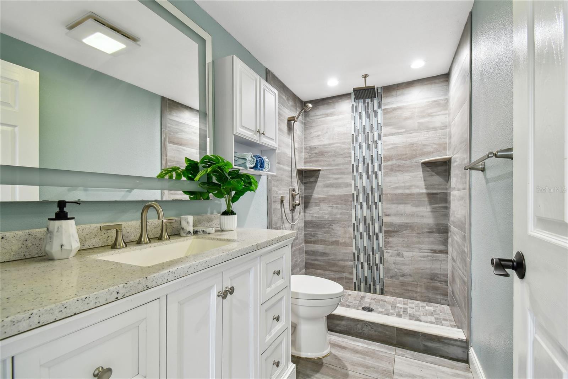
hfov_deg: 100.4
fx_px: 237
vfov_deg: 77.3
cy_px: 190
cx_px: 284
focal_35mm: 15
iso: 100
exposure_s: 1/1.67
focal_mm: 10
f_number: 7.1
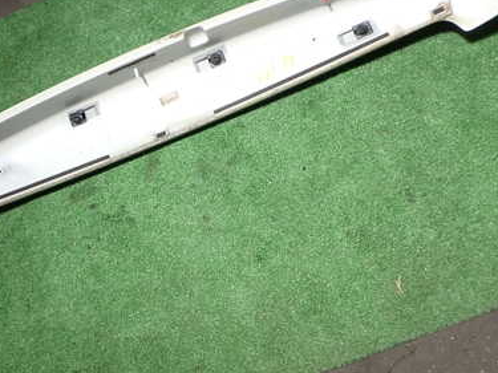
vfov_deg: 29.9
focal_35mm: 48
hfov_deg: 39.3
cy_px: 110
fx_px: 690
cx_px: 177
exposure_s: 1/60
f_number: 2.3
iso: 100
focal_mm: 5.4
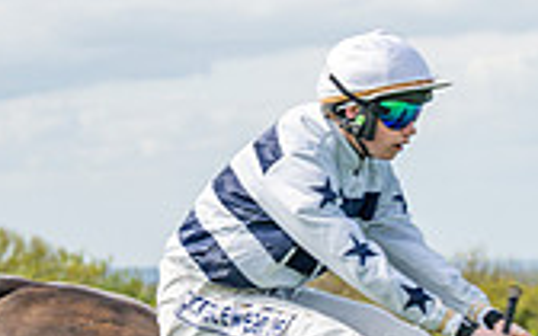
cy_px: 468
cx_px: -259
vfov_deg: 3.9
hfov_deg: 6.2
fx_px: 4941
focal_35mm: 337
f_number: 4
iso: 200
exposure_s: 1/1600
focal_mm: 70
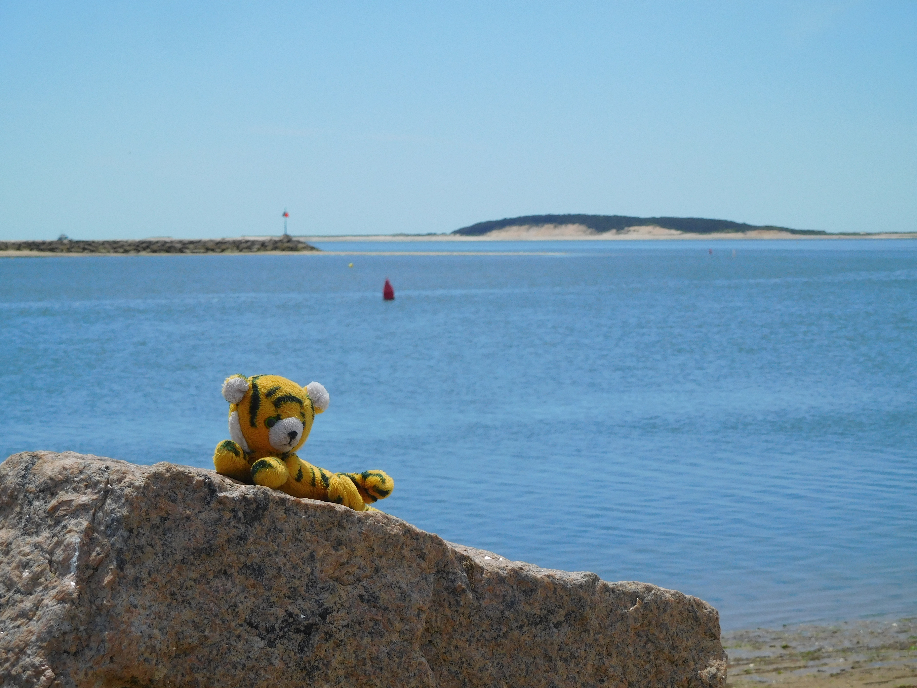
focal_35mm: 100
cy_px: 344
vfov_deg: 14.8
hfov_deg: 19.6
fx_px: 2649
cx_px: 458
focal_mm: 17.8
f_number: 4.8
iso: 125
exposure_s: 1/1250
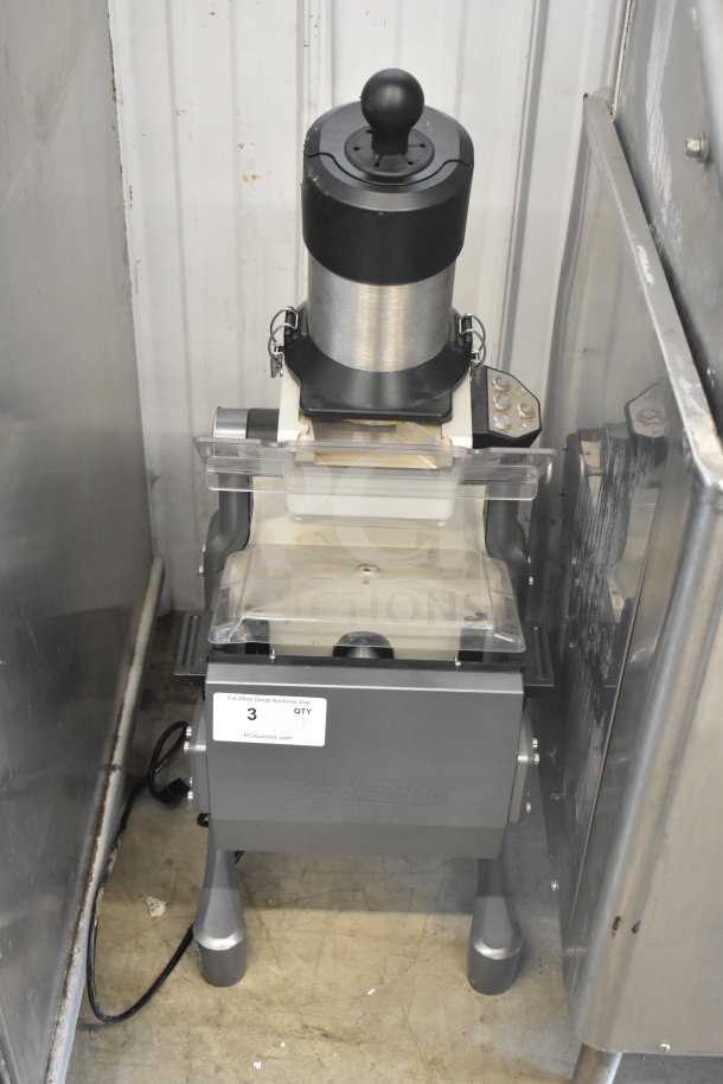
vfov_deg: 43.6
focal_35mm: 45
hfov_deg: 29.9
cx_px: 362
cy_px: 542
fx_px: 1356
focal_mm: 30
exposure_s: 1/50
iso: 2500
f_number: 4.2
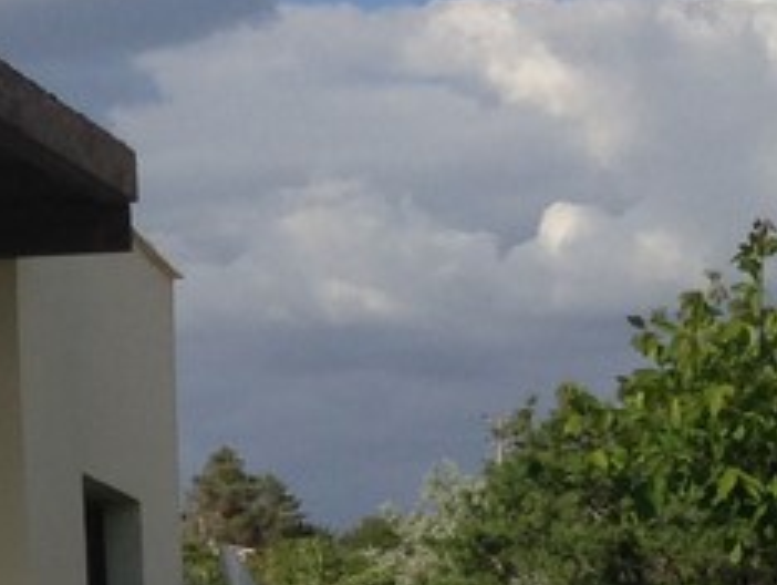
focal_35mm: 169
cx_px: -1209
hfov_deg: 9.9
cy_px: 256
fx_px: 3797
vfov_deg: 8.8
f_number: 2.4
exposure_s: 1/1695
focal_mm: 4.12
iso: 50
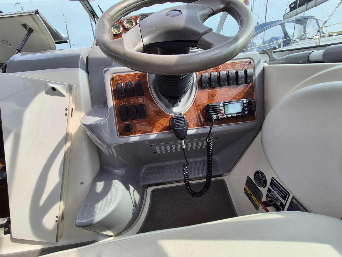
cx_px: 171
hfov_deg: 106.2
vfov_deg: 89.9
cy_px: 128
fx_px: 128
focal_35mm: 13
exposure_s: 1/988
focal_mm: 2.2
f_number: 2.2
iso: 50
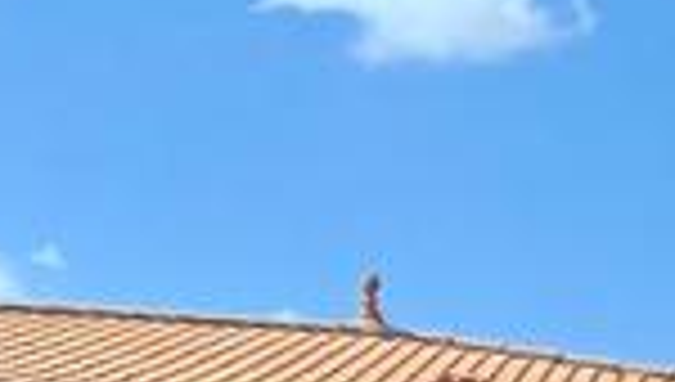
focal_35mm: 145
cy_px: 989
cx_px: -1120
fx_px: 2600
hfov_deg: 11.3
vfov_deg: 7.7
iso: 50
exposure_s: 1/1178
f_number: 1.8
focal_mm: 4.65
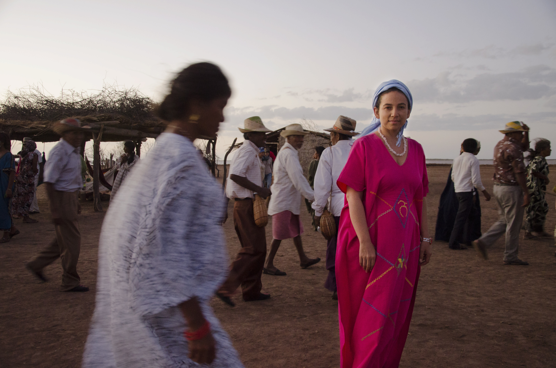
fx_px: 555
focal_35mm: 36
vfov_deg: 36.7
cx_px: 278
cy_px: 184
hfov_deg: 53.2
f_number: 3.8
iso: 1000
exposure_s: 1/40
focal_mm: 24
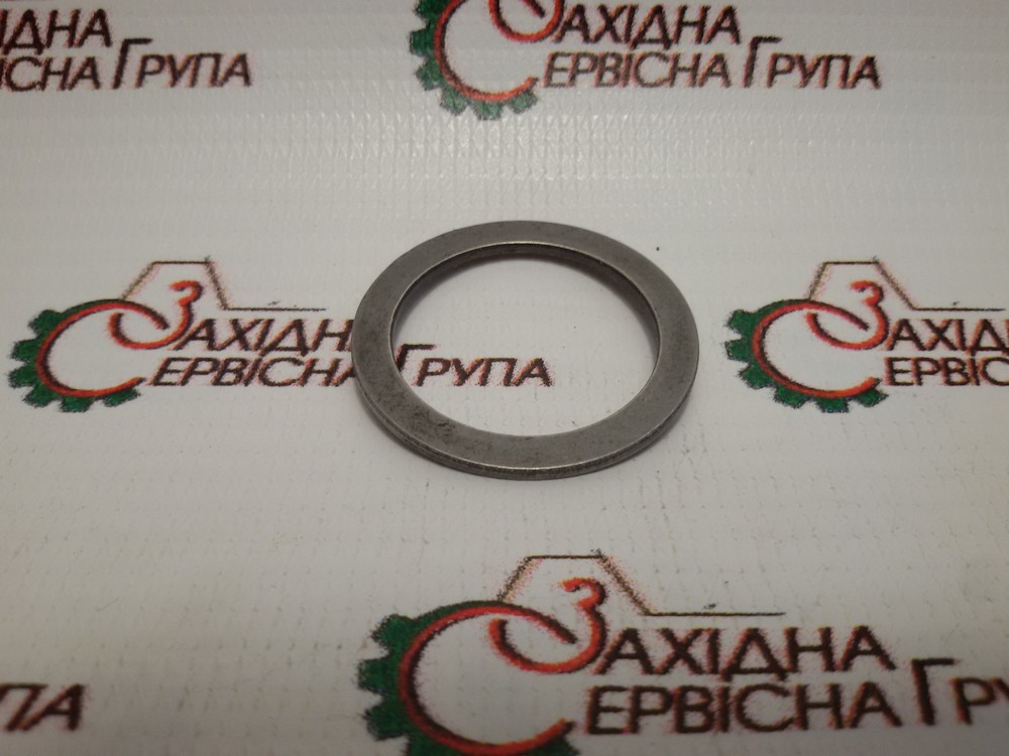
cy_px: 378
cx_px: 504
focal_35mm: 31
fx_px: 904
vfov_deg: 45.4
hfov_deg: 58.4
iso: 40
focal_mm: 2.93
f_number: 2.4
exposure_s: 1/100
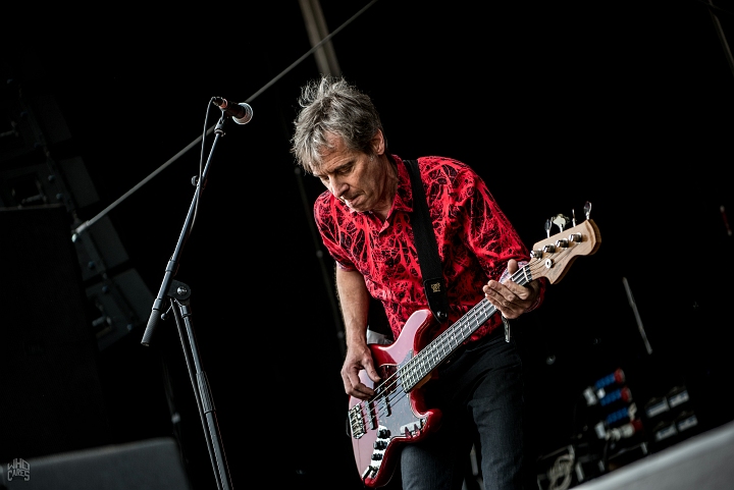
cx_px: 367
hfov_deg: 28.8
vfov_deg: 19.5
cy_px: 245
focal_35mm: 70
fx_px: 1428
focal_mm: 70
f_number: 3.2
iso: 125
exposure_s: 1/320
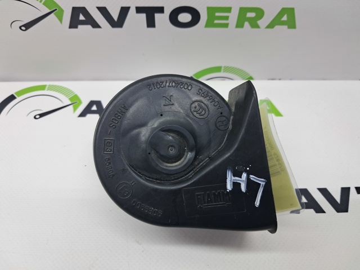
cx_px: 180
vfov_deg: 51.3
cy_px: 135
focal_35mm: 27
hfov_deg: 65.4
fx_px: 281
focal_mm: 4
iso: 50
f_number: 1.8
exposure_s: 1/50
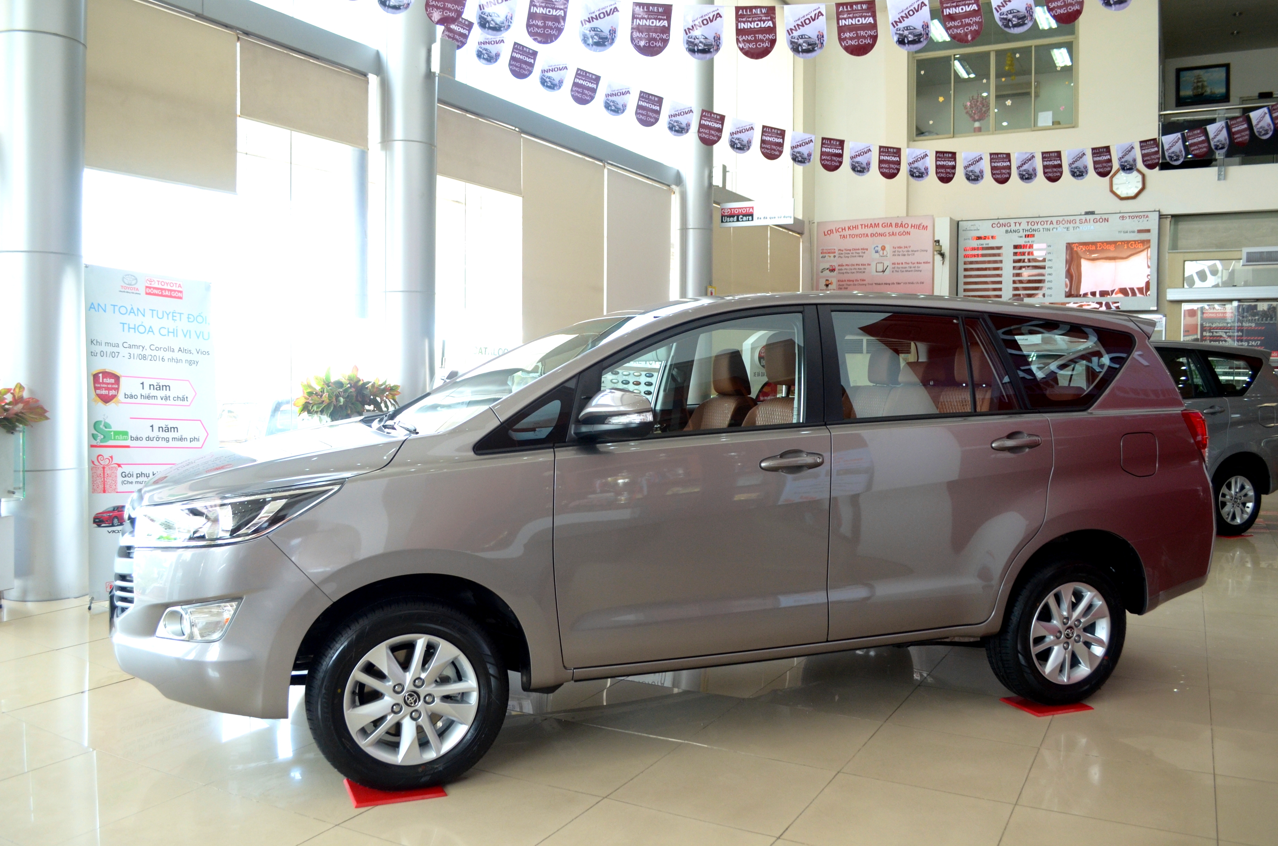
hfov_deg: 62.0
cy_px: 423
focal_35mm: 30
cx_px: 639
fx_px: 1063
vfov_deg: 43.4
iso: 800
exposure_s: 1/100
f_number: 5
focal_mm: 20
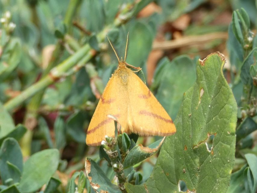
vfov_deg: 10.5
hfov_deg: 14.0
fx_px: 1047
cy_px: 96
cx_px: 128
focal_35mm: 141
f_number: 5.3
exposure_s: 1/80
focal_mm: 25.2
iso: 100
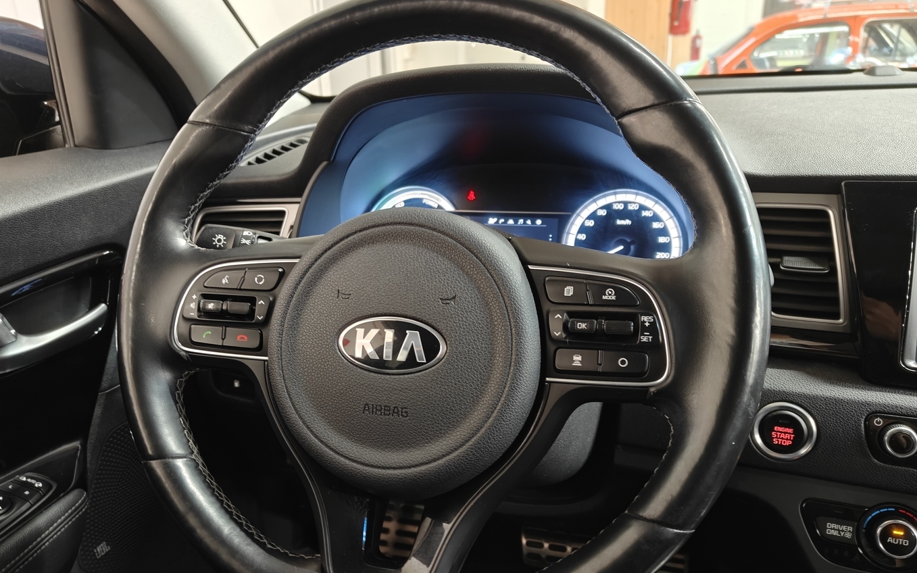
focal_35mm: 27
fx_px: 675
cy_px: 314
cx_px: 443
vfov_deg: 46.0
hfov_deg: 68.4
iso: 200
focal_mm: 5.59
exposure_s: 1/20
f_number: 1.8
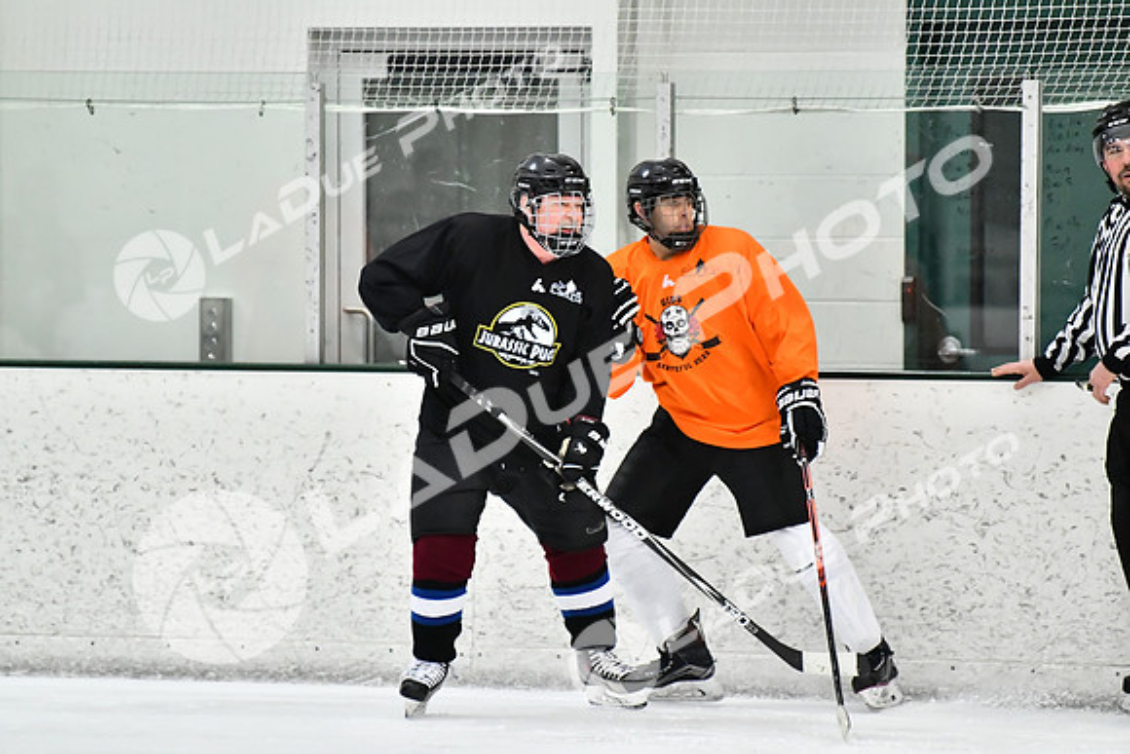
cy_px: 377
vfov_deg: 4.8
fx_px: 8948
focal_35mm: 285
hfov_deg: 7.2
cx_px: 565
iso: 5000
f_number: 2.8
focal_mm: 190
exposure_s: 1/1250
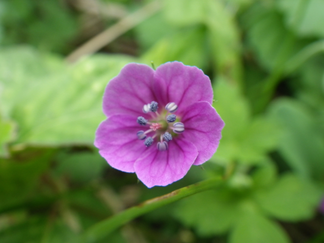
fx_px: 318
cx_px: 162
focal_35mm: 34
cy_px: 122
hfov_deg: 54.0
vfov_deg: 41.8
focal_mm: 6.1
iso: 125
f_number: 3.8
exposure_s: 1/50
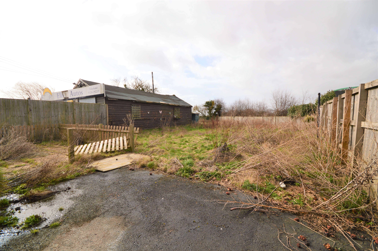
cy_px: 126
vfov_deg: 77.2
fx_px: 157
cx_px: 189
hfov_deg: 100.4
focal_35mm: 15
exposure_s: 1/200
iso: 100
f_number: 9
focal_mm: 10
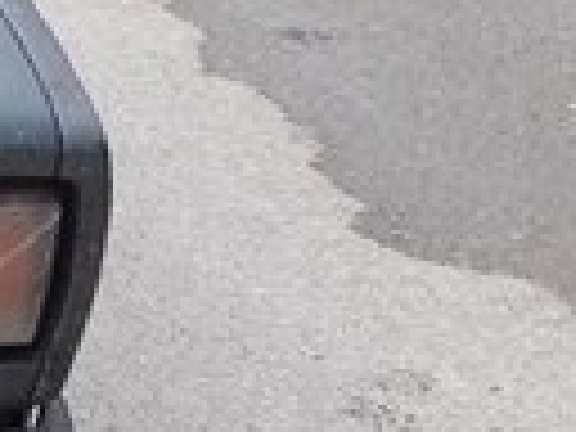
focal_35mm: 144
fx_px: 2396
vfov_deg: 10.3
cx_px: -734
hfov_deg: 11.6
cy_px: 236
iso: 40
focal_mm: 3.7
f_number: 1.9
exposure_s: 1/194
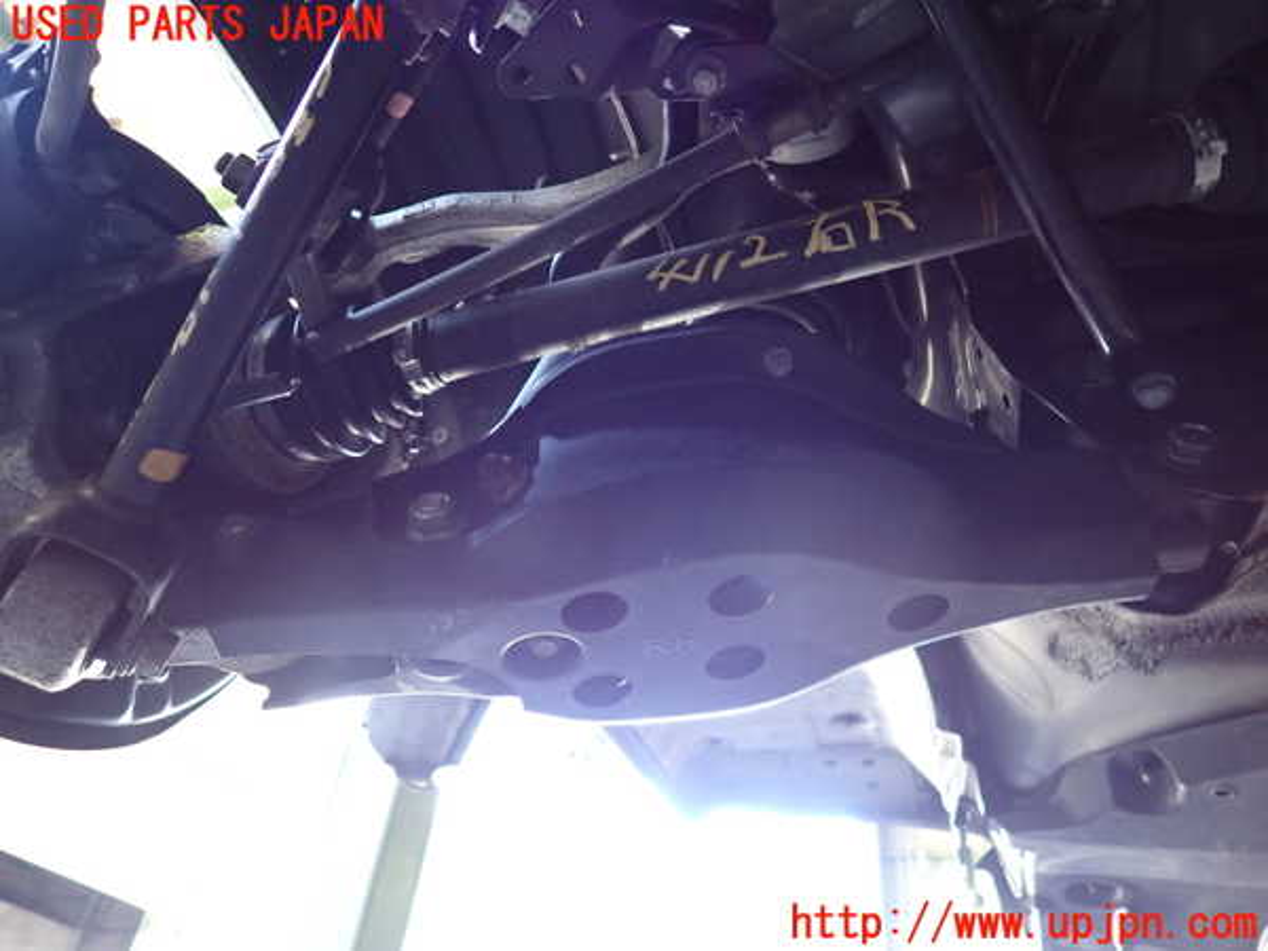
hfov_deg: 69.4
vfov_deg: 54.9
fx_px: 916
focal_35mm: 25
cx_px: 634
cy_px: 476
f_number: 2
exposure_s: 1/30
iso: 400
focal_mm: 4.5
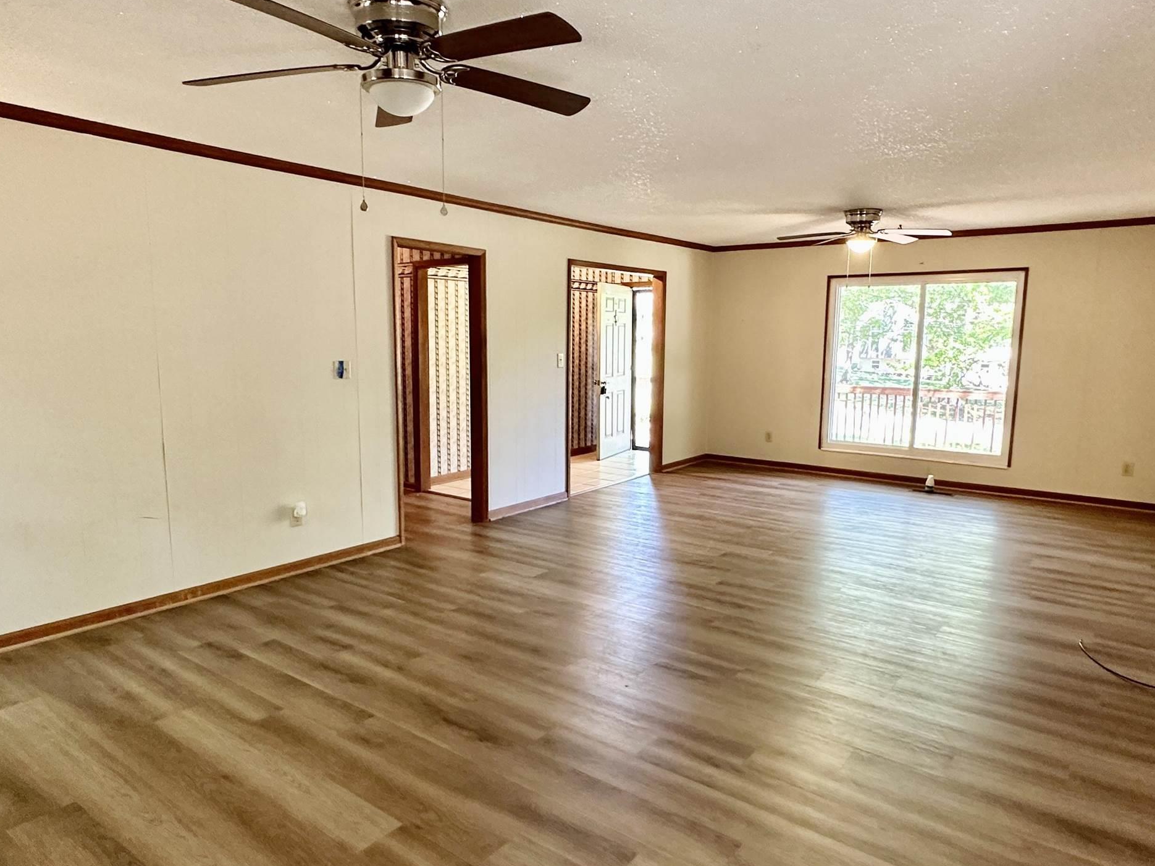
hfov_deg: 73.9
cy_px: 448
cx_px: 587
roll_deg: -0.8
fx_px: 767
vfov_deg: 58.9
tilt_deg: -9.1
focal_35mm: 23
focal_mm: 2.22
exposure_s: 1/60
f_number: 2.2
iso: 400
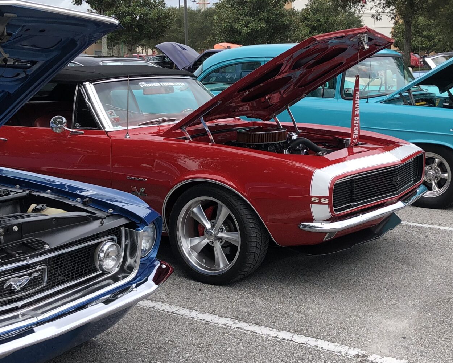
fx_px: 751
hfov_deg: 33.5
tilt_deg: -12.5
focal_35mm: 56
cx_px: 261
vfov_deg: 27.1
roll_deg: -0.5
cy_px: 208
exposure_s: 1/899
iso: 20
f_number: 1.8
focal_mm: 3.99
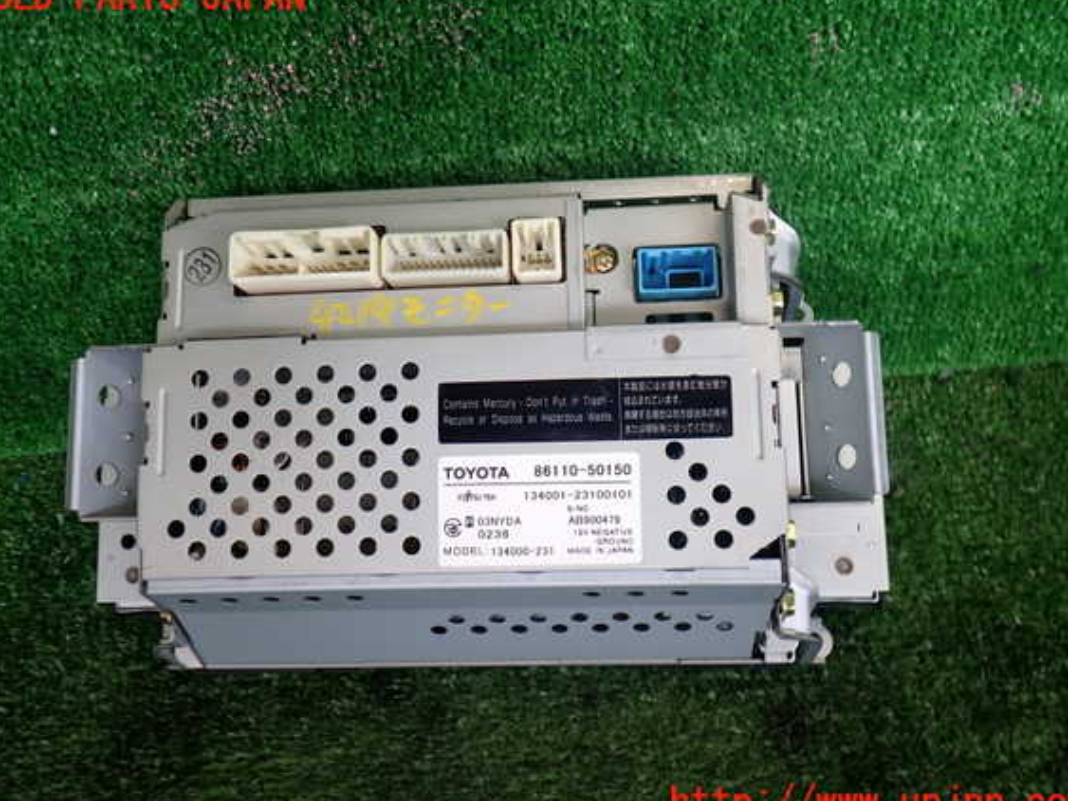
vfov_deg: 44.1
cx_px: 529
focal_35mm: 32
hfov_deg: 56.8
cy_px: 400
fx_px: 987
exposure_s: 1/125
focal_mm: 5.4
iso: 125
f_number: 2.3
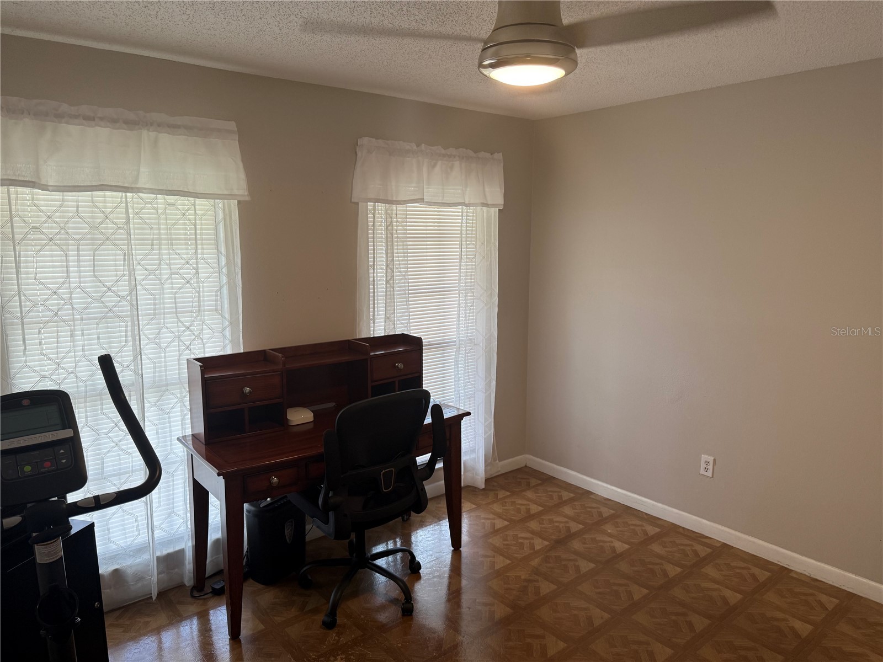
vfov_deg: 56.8
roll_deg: -0.2
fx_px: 612
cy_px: 331
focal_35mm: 24
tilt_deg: -8.0
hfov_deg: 71.6
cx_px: 442
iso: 125
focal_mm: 6.76
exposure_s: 1/60
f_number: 1.78
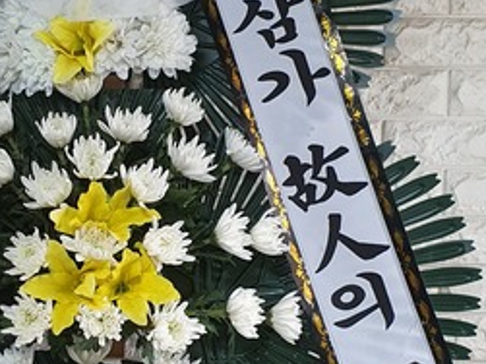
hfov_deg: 23.1
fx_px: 1165
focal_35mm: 83
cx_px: 66
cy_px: 230
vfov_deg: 17.7
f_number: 2.4
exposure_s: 1/60
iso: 200
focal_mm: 4.32
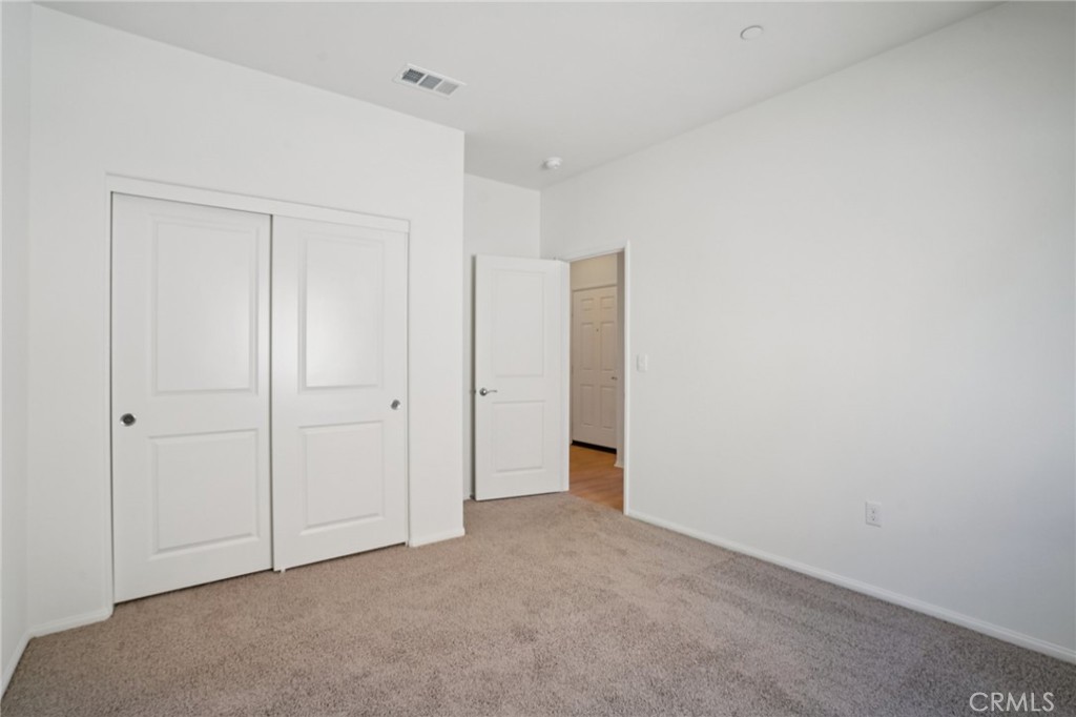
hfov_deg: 96.8
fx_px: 478
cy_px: 358
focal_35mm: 16
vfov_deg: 73.7
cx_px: 538
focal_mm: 16
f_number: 8
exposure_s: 1/30
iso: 250
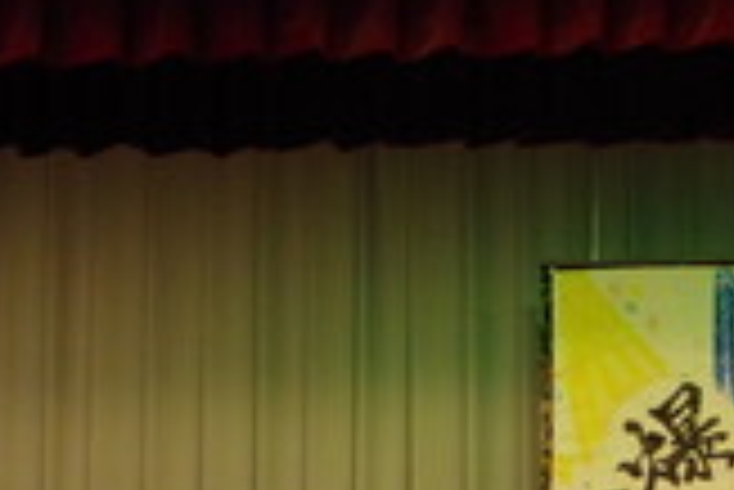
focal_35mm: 153
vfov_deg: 8.9
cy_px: 503
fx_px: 3130
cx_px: 829
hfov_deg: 13.1
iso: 6400
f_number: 7.1
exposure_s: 1/160
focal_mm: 37
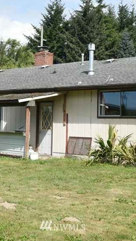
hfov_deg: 17.3
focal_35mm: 70
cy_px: 88
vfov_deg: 30.0
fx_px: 448
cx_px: 64
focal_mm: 35
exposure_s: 1/1000
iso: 800
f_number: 16
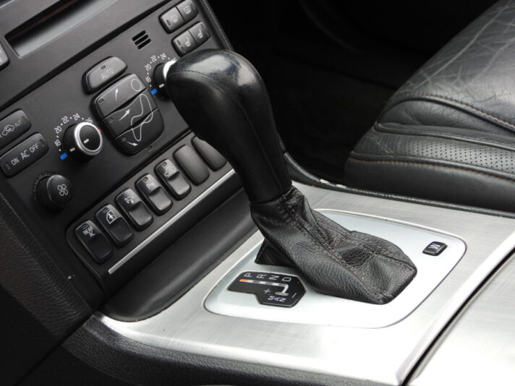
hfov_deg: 18.7
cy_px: 193
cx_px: 258
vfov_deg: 14.1
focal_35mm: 105
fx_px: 1562
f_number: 4
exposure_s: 1/60
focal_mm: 18.9
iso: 100
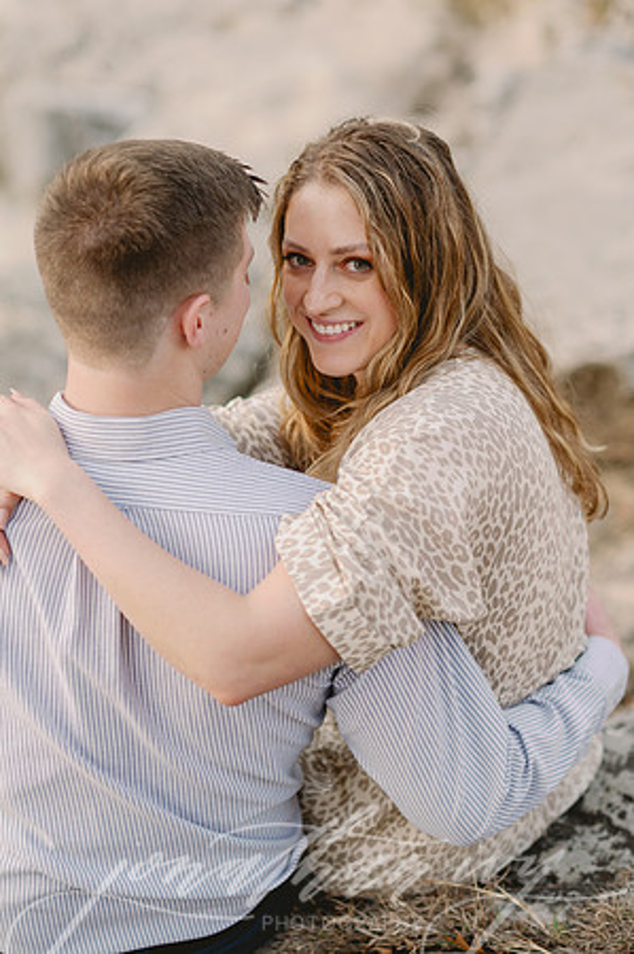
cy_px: 477
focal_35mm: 85
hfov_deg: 16.0
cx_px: 317
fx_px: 2250
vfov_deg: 23.9
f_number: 2
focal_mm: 85
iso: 100
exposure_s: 1/250
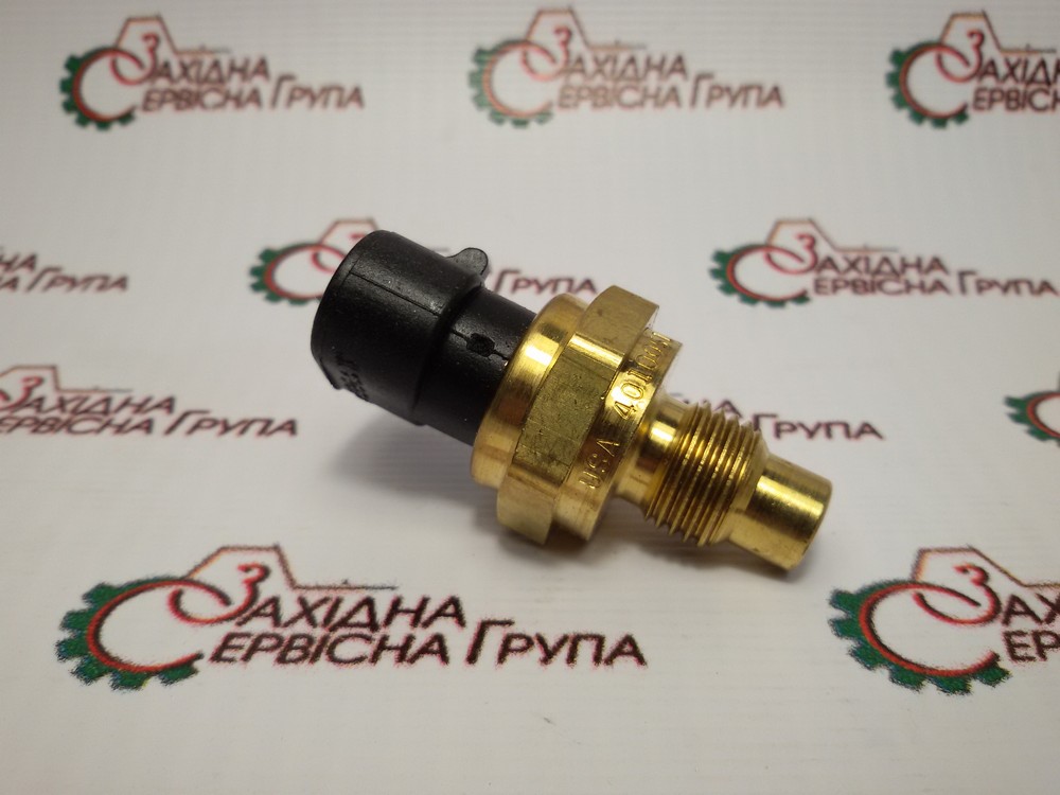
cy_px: 398
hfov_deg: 58.4
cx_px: 530
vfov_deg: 45.4
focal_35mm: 31
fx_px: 949
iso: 40
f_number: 2.4
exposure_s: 1/100
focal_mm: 2.93
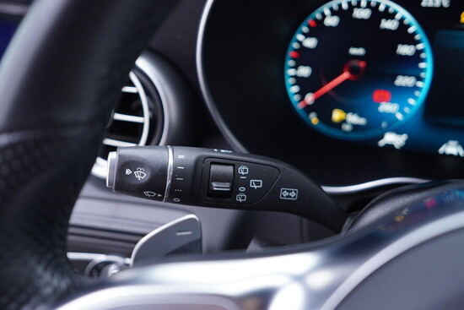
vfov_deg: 36.9
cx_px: 232
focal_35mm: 36
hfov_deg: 53.1
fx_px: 464
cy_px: 155
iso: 250
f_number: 2.8
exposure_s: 1/40
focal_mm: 24
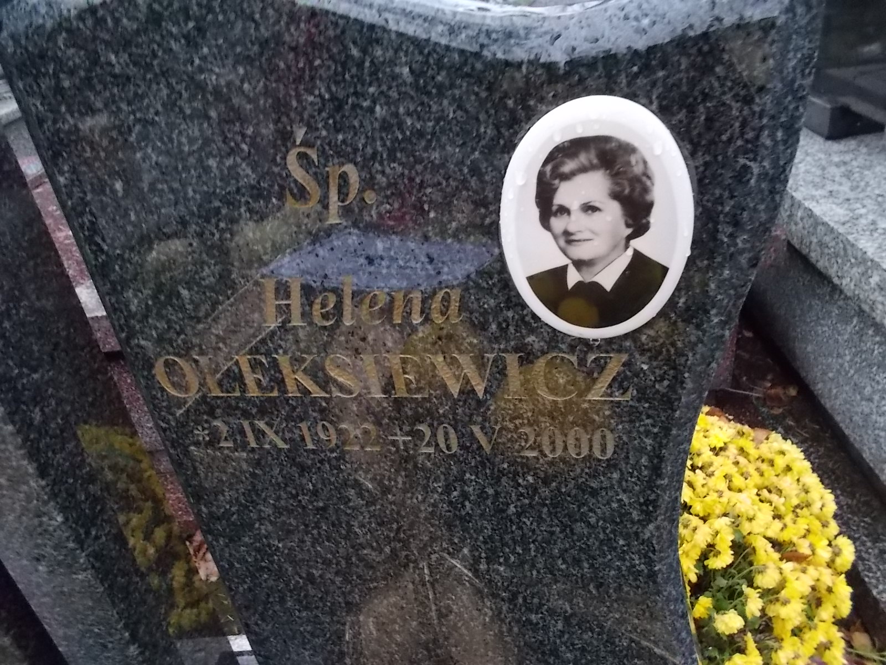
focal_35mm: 26
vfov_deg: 53.1
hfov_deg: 67.3
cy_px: 332
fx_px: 665
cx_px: 443
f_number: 3.2
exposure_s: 1/100
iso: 400
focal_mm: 4.6
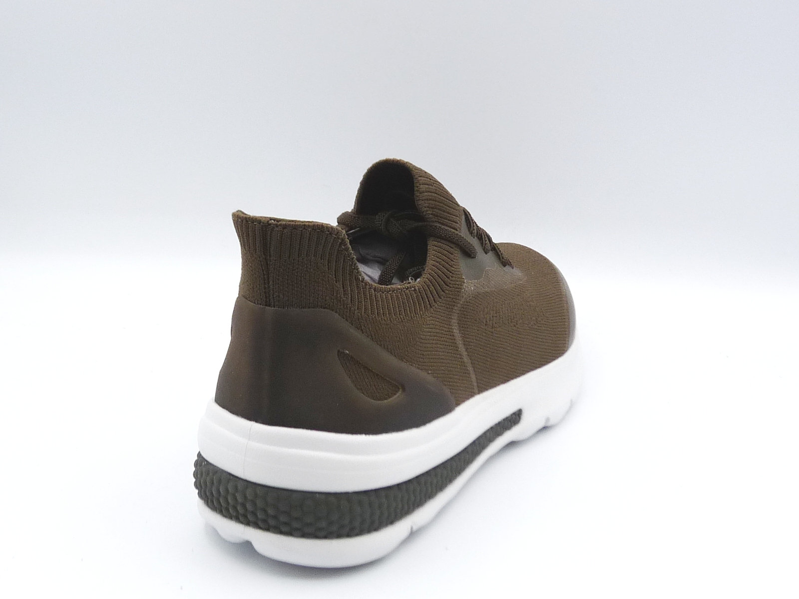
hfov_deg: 38.2
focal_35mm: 50
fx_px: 1154
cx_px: 400
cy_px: 300
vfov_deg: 29.1
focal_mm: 4.9
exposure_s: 1/200
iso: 100
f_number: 4
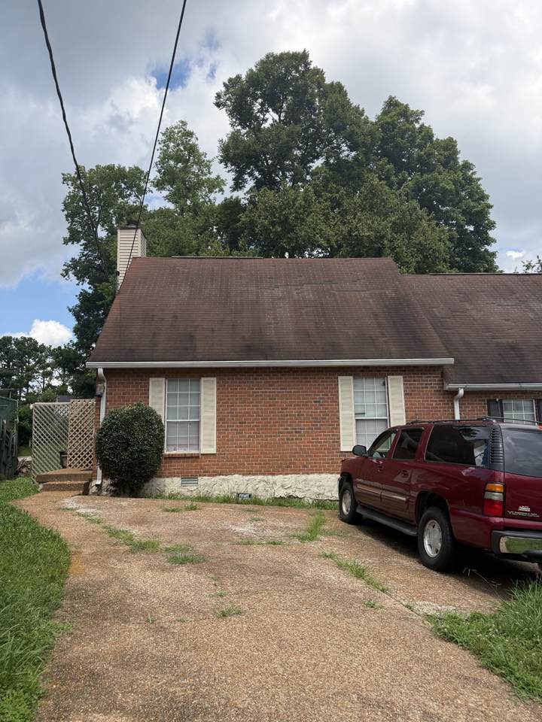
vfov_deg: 71.6
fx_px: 501
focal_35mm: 24
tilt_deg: +7.6
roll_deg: +0.9
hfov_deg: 56.8
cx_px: 271
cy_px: 361
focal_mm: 6.76
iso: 100
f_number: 1.78
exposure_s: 1/3759
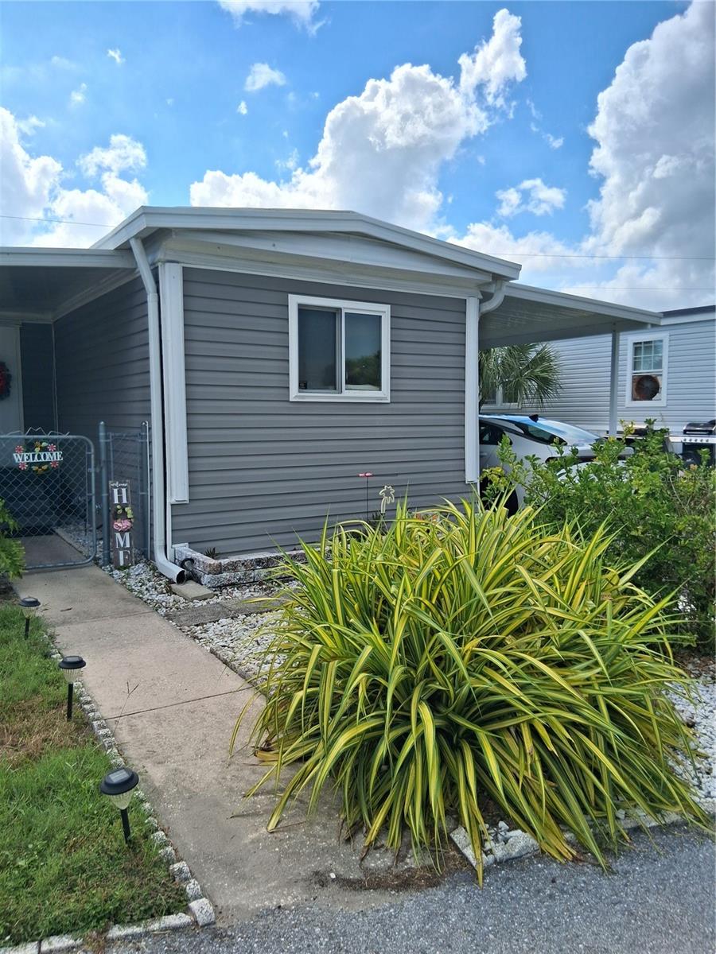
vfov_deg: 67.3
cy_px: 477
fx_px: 717
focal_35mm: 26
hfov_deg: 53.1
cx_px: 358
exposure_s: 1/899
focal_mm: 3.98
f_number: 1.8
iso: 25
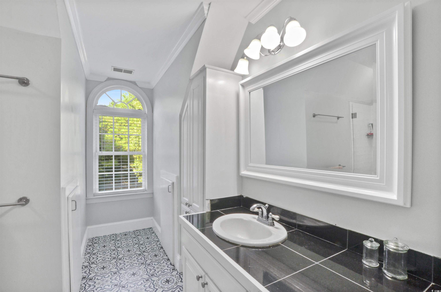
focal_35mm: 15
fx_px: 183
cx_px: 220
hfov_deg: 100.5
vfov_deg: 77.1
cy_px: 146
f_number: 20
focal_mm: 10
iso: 500
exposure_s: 1/4
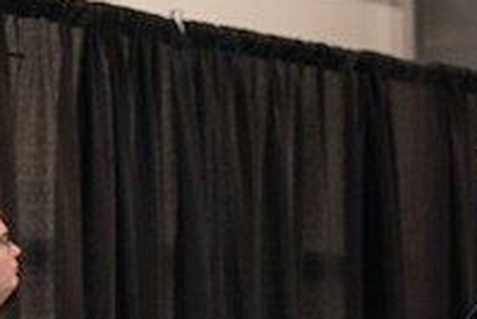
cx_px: 633
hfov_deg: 9.9
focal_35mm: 204
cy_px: 455
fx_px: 2705
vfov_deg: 6.7
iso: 2500
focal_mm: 70
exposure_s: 1/200
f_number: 5
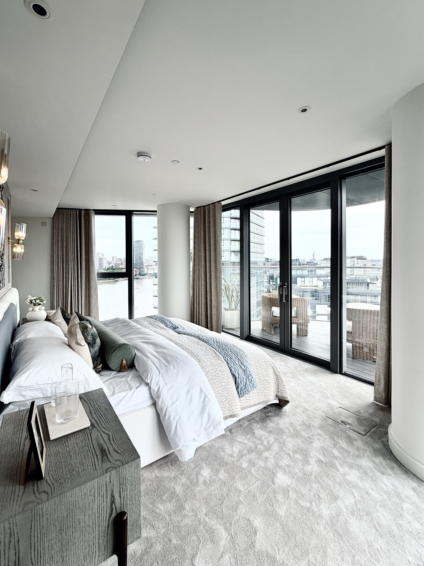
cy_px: 278
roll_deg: -0.3
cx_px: 201
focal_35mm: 15
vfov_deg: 98.2
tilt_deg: +0.4
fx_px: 245
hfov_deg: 81.7
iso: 20
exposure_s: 1/100
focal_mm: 2.22
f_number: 2.2
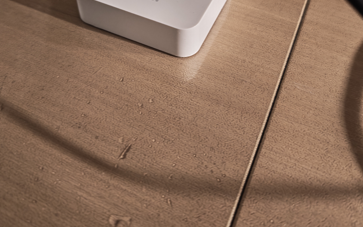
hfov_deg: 54.0
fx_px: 356
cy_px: 21
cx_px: 175
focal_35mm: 36
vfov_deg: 33.4
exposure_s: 1/25
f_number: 1.6
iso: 640
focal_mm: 6.55
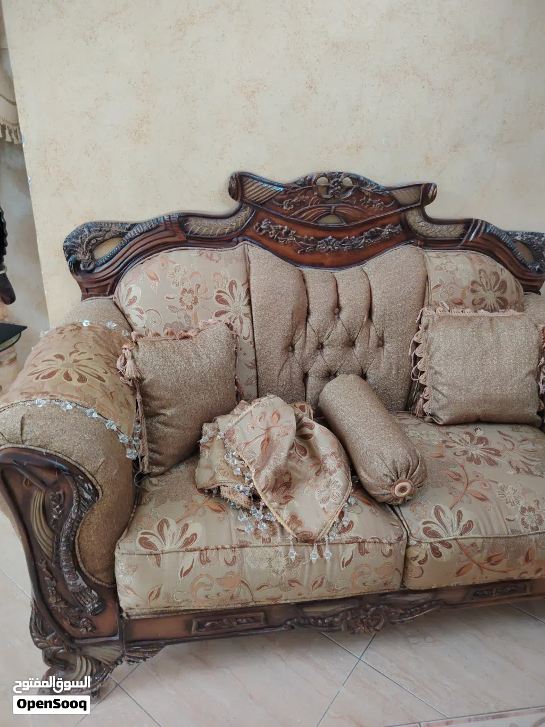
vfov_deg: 71.6
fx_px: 504
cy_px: 364
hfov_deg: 56.8
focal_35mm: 24
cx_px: 272
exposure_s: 1/25
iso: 2056
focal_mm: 5.25
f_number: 1.75
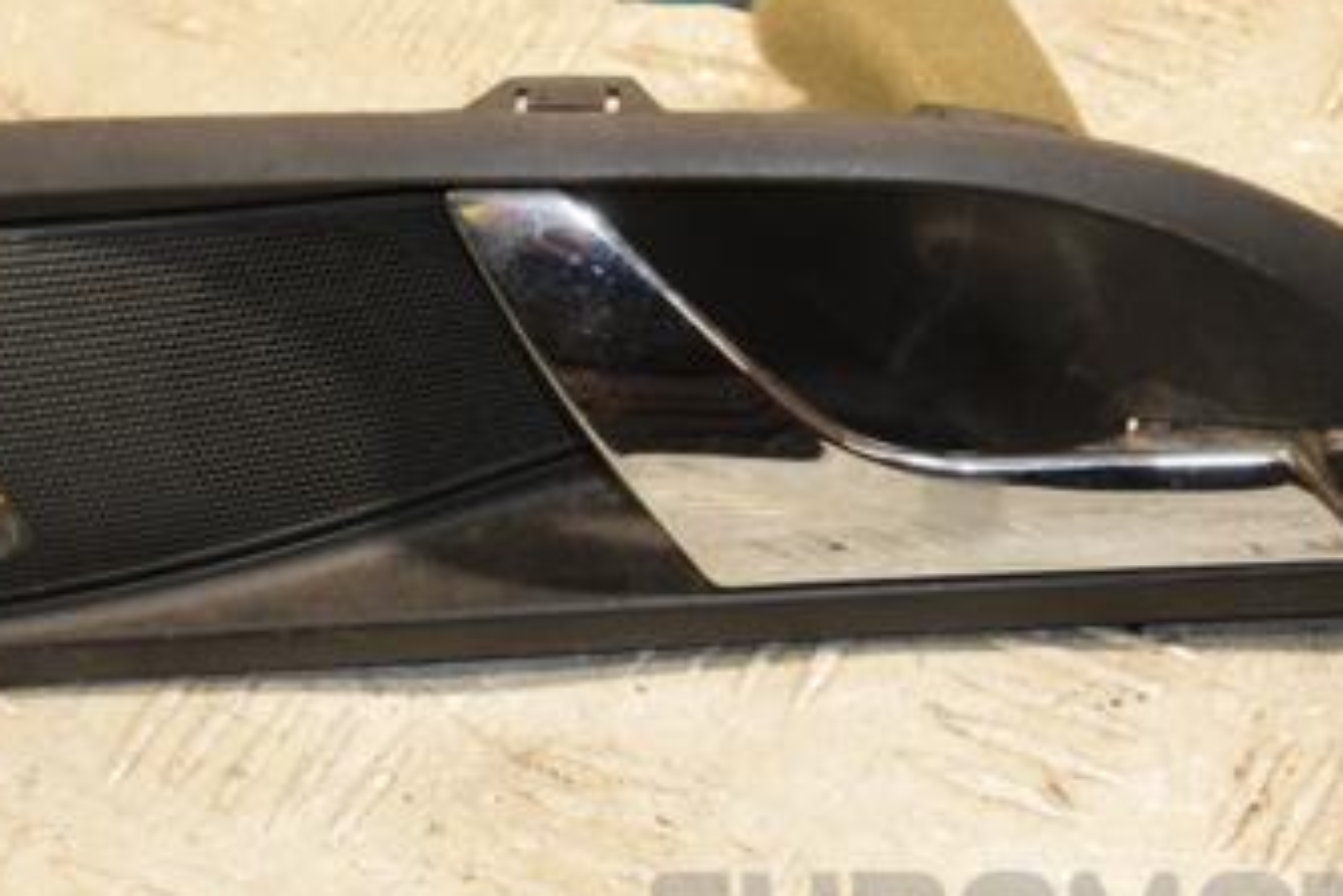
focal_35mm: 167
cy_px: 398
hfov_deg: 12.3
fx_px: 6232
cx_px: 575
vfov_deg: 8.2
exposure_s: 1/160
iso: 800
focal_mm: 62
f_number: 5.3
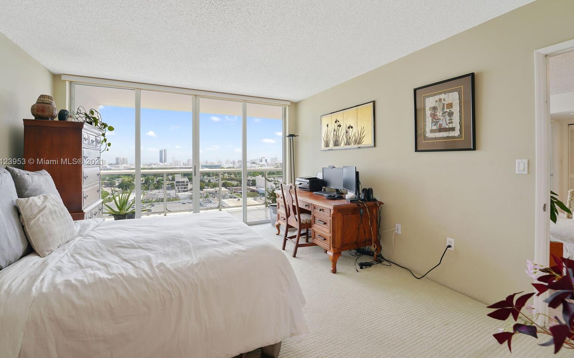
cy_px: 162
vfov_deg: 74.6
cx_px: 285
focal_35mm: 15
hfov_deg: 101.5
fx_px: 235
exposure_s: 1/20
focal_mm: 14
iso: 200
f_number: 8
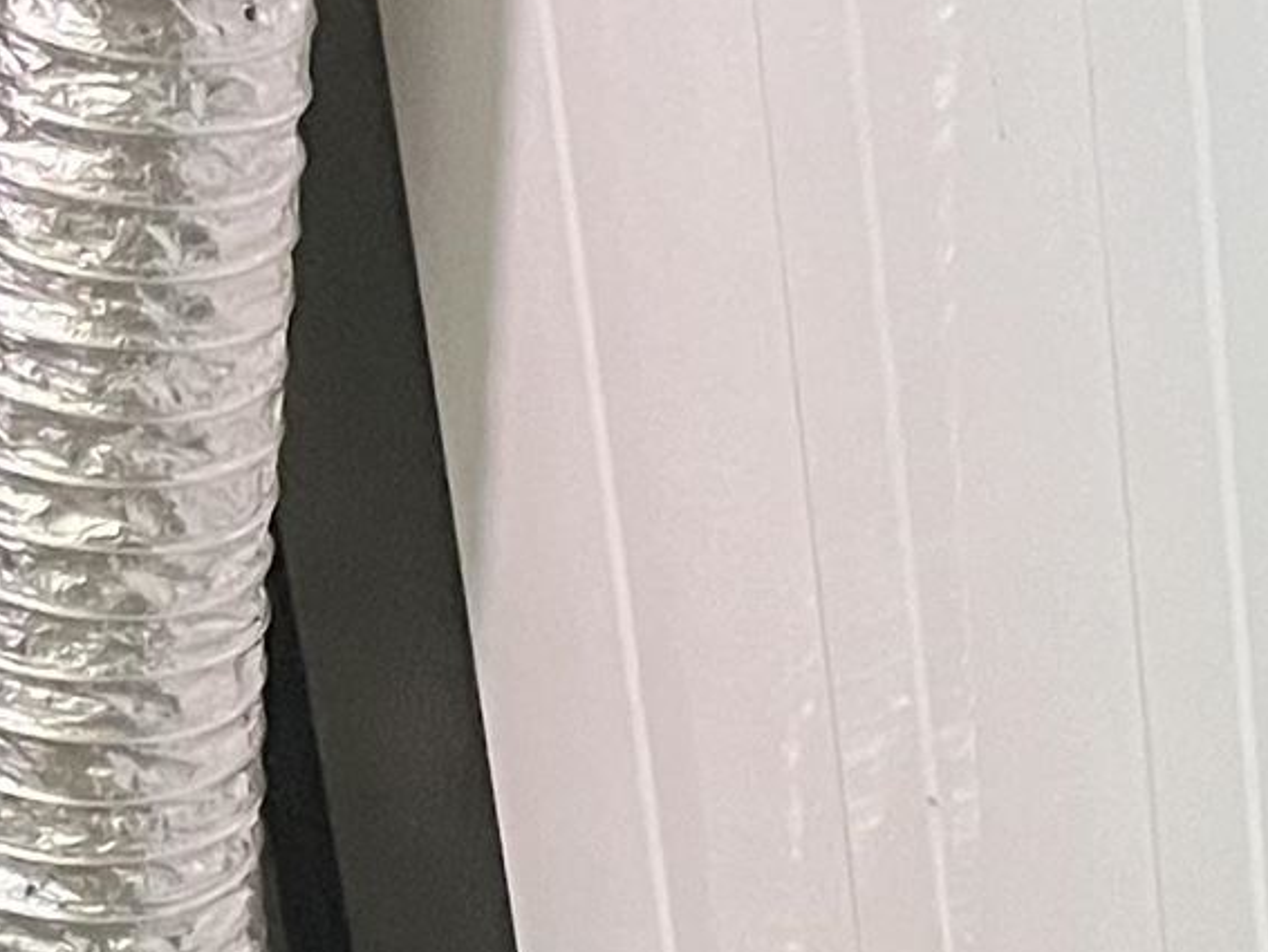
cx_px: 2491
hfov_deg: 12.4
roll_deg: -1.2
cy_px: 896
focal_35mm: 141
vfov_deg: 10.5
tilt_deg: -25.0
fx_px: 5167
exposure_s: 1/46
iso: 500
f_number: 1.6
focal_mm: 5.1
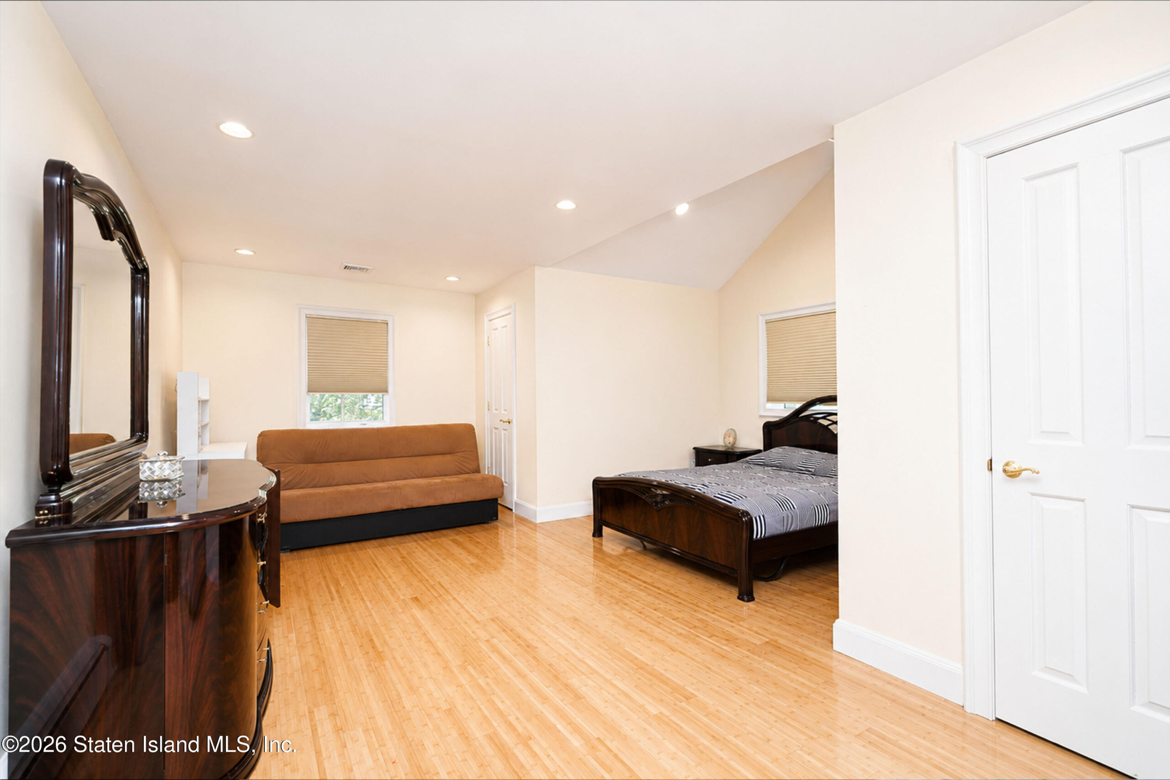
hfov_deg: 96.7
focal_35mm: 16
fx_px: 520
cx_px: 585
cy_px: 390
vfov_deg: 73.8
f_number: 4
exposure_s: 1/15
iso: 64
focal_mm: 16
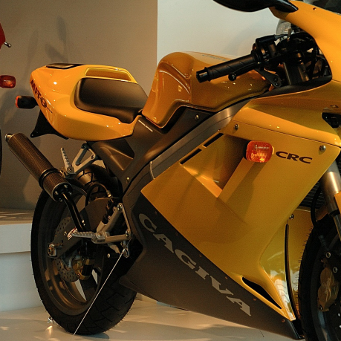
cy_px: 194
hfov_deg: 24.1
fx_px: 791
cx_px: 250
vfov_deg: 24.3
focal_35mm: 71
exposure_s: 1/125
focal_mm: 25
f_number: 3.8
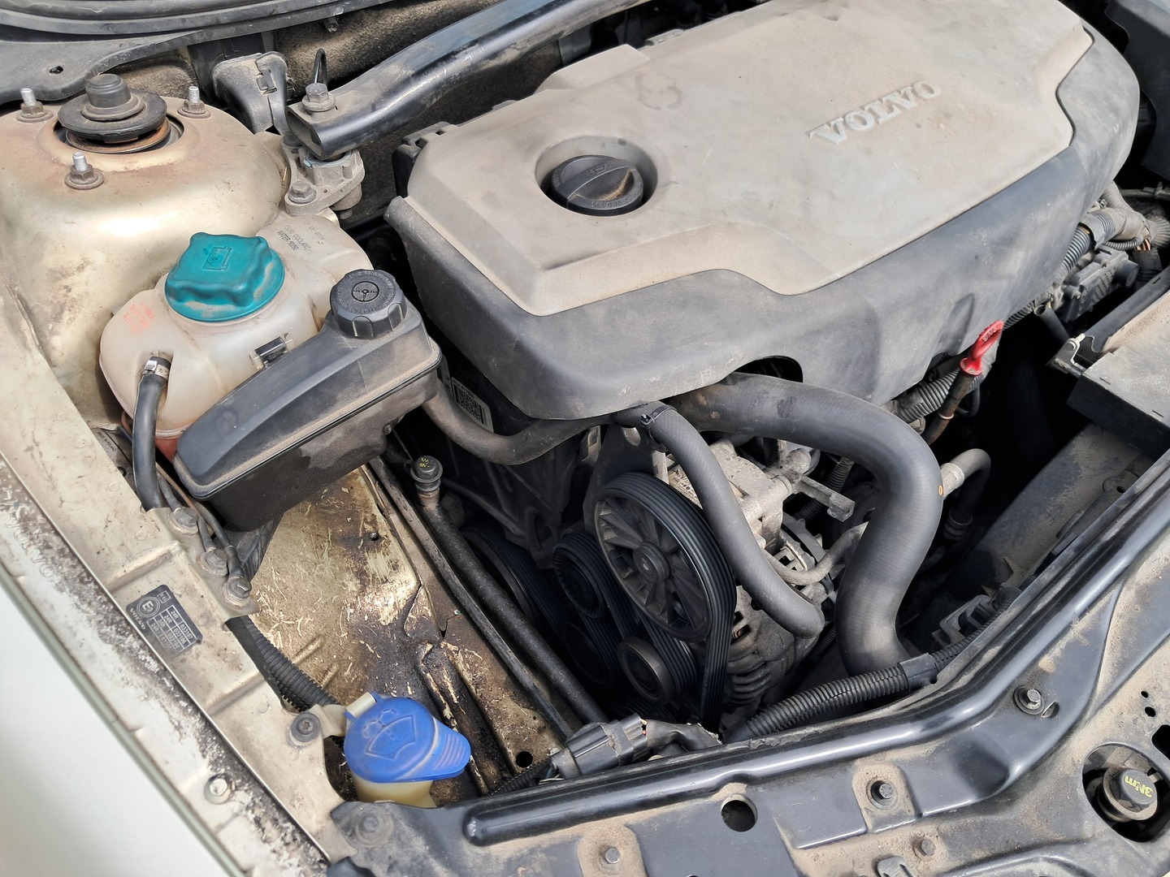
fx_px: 913
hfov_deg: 65.3
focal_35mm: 27
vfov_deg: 51.4
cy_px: 438
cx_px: 585
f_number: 1.8
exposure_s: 1/313
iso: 50
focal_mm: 4
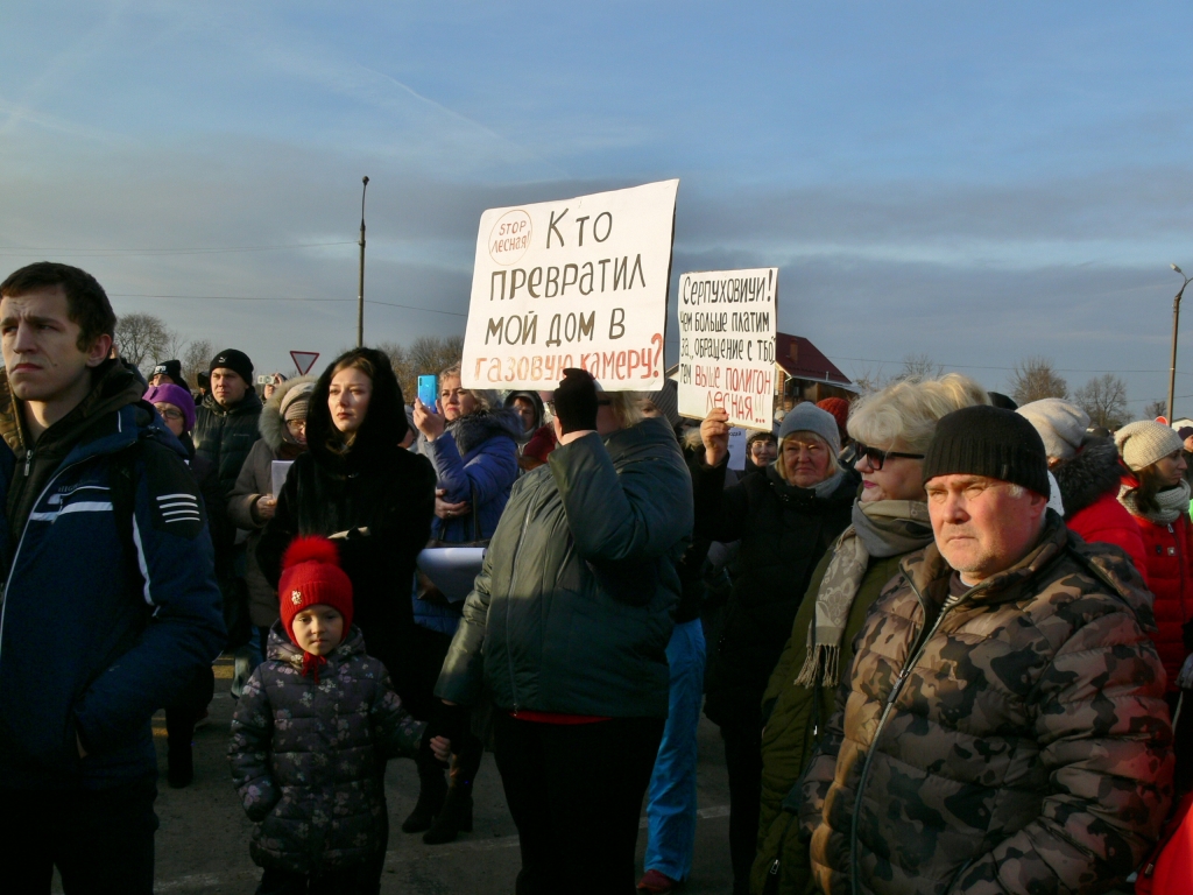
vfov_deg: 40.7
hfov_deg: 52.6
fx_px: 1206
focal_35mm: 35
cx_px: 596
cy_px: 448
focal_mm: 7.4
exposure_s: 1/250
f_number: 5.6
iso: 80
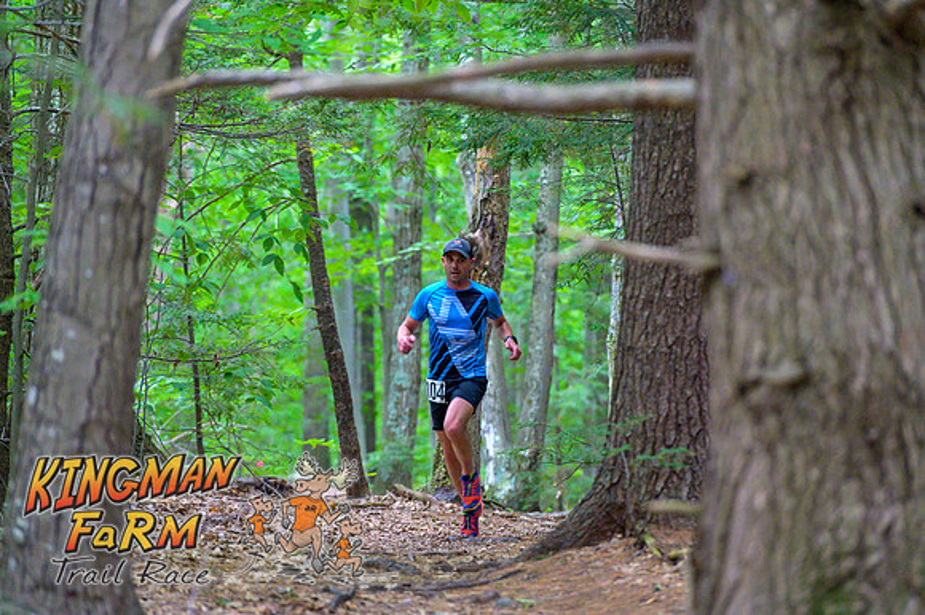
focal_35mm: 200
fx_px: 5136
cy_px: 308
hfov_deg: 10.3
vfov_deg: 6.9
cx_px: 462
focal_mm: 200
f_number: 4
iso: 8000
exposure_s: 1/200
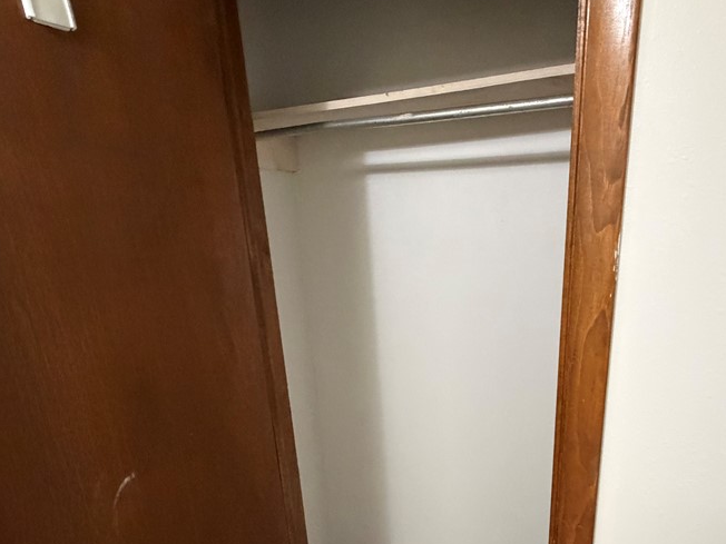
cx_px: 409
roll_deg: +1.5
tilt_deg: -19.1
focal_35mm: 22
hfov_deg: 76.0
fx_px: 461
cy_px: 346
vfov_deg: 60.1
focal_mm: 2.22
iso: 1000
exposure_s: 1/60
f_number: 2.2
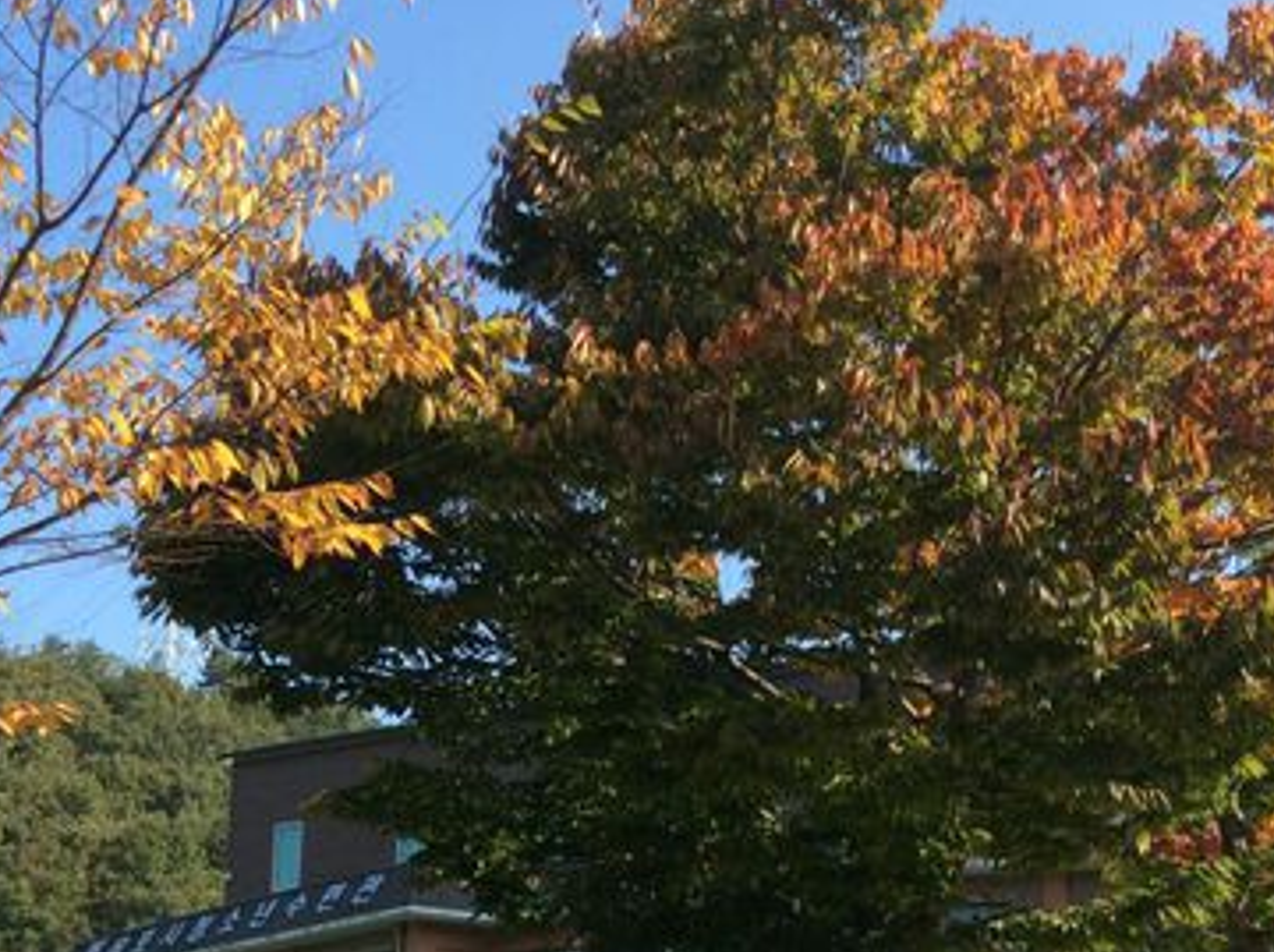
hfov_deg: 30.3
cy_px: 832
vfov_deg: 22.4
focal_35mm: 64
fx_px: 2352
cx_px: 710
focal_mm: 3.3
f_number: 2.4
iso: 32
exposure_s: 1/706
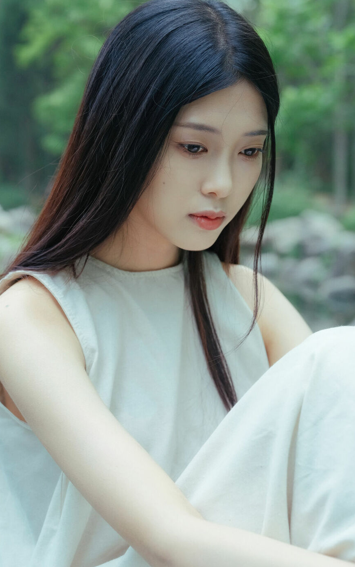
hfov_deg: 19.4
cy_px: 283
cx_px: 188
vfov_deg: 30.6
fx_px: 1037
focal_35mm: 67
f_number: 5.6
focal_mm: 80
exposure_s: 1/500
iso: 2000
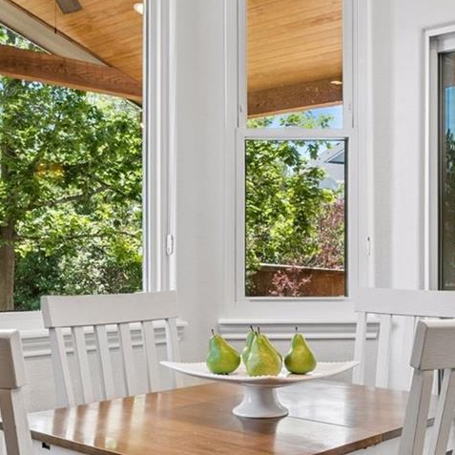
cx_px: 238
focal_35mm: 57
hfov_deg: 30.0
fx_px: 848
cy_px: 261
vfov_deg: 30.0
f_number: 9
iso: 400
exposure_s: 1/20
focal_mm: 20
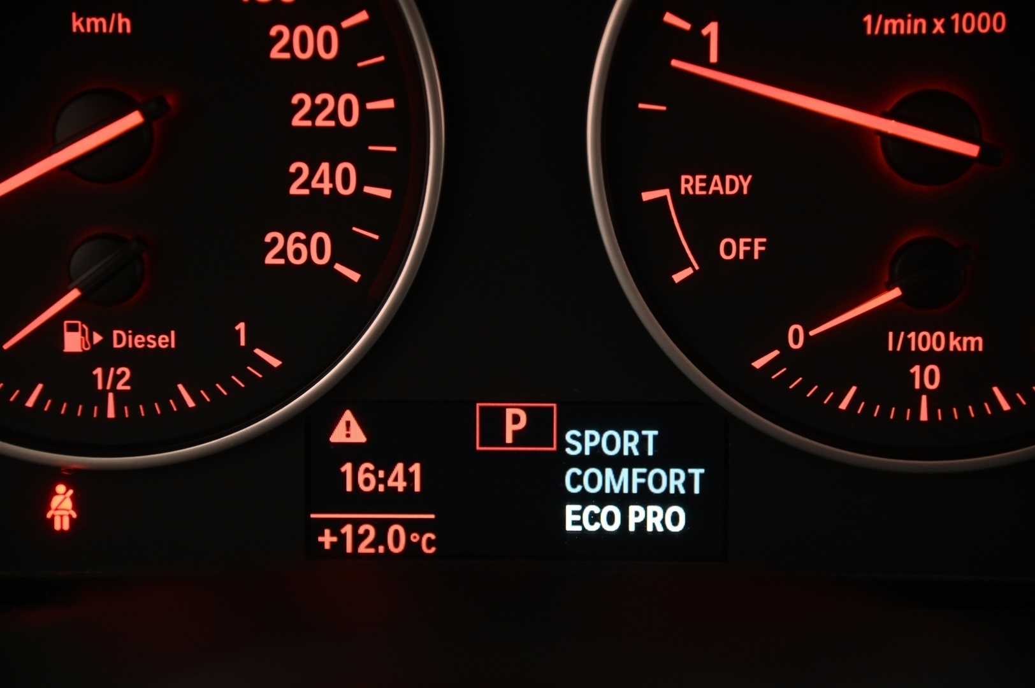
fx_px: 3447
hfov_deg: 17.1
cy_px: 344
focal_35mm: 120
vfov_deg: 11.4
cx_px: 518
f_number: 4
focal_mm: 120
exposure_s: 1/30
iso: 2000
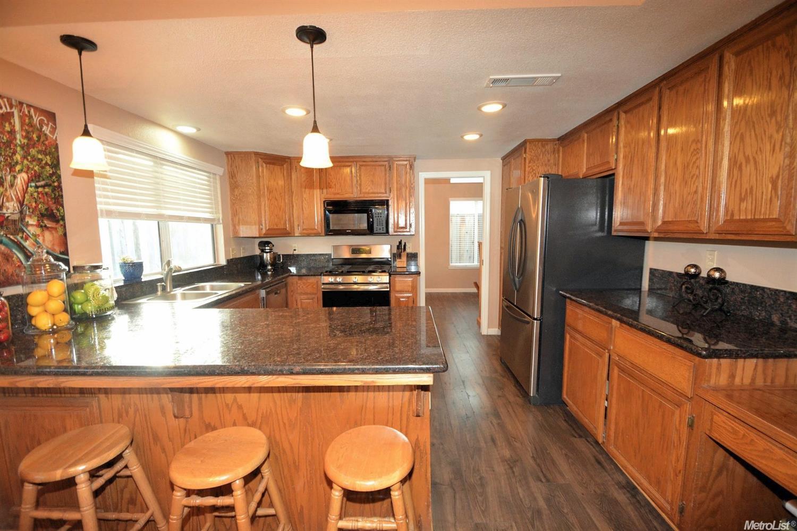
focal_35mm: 15
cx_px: 398
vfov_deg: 77.3
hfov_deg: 100.4
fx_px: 332
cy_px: 266
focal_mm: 10
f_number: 4
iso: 2200
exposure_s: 1/60
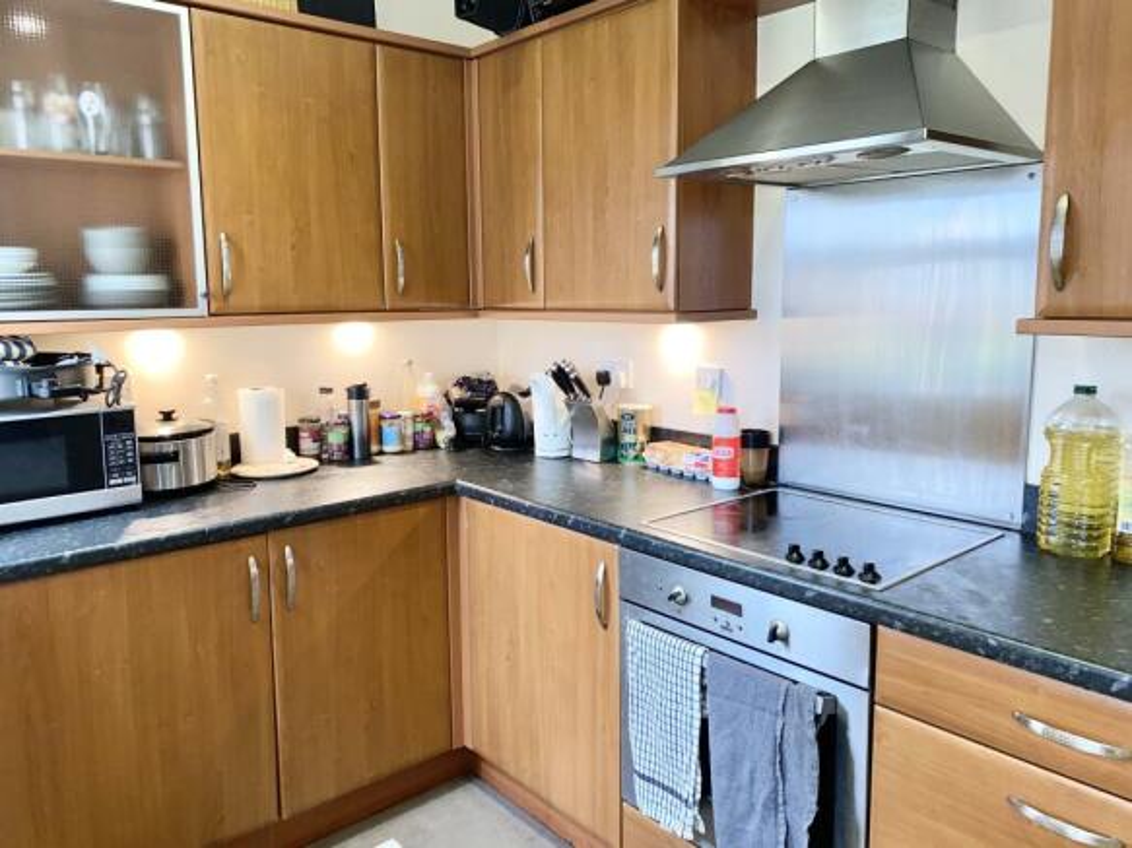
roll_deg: +0.7
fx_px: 850
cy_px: 424
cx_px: 566
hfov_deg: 67.3
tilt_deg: -8.4
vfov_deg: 53.0
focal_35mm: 26
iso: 32
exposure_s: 1/21
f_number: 1.8
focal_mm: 4.25
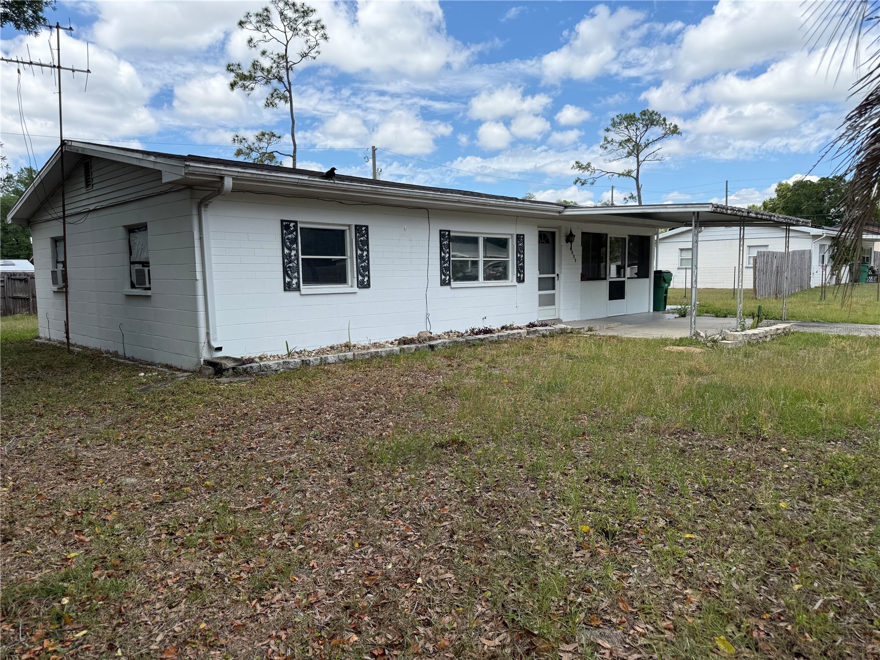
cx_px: 440
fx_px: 610
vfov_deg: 56.8
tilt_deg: -5.2
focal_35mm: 24
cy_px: 330
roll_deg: +1.1
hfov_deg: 71.6
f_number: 1.78
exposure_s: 1/3759
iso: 80
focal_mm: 6.76
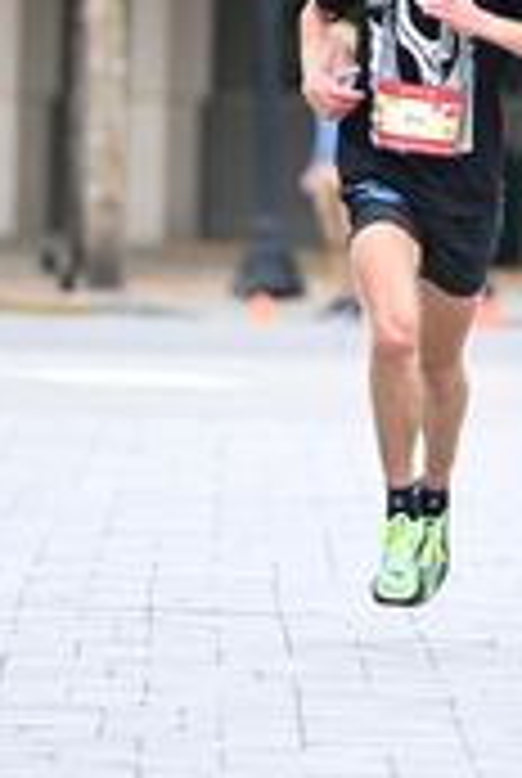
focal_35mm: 635
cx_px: 484
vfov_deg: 3.2
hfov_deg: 2.2
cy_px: 0
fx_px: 13755
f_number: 2.8
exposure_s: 1/500
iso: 1600
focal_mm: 200
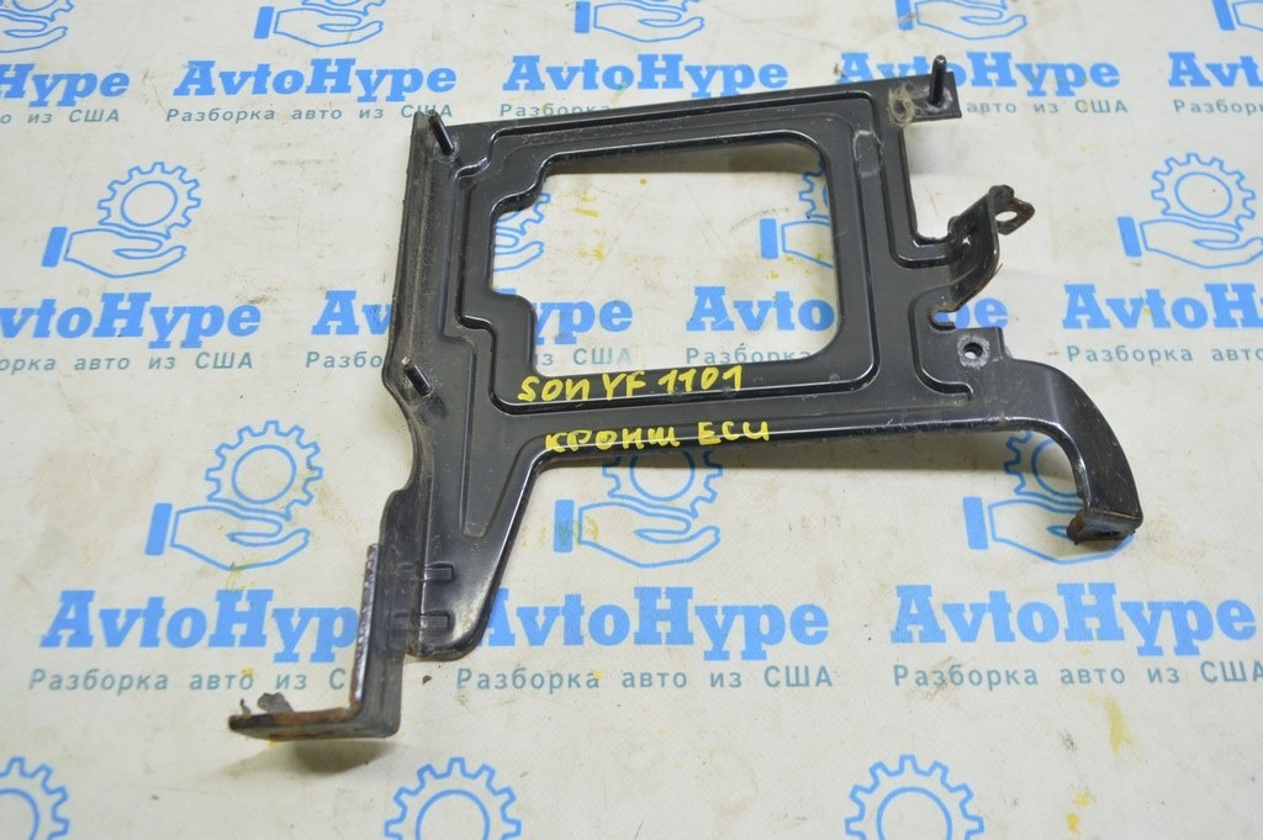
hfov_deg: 59.5
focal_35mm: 32
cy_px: 420
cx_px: 632
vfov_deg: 41.6
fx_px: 1104
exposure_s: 1/20
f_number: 5.6
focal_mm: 21
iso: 400
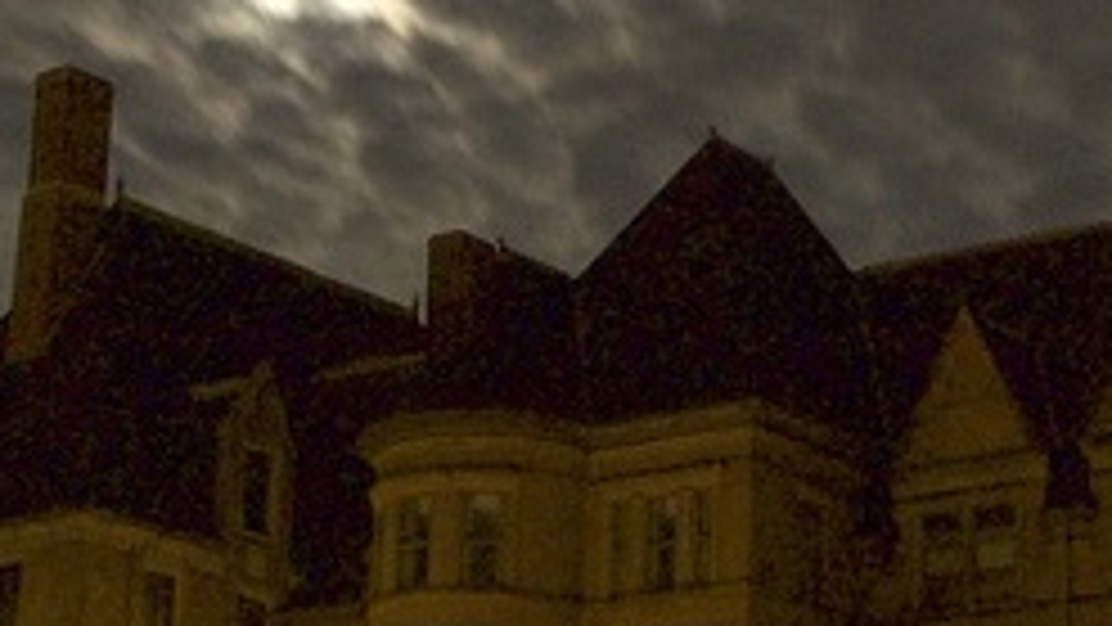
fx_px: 3568
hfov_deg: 17.7
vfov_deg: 10.0
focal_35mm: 121
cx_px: 693
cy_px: 572
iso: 400
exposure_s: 9
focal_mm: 24
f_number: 11
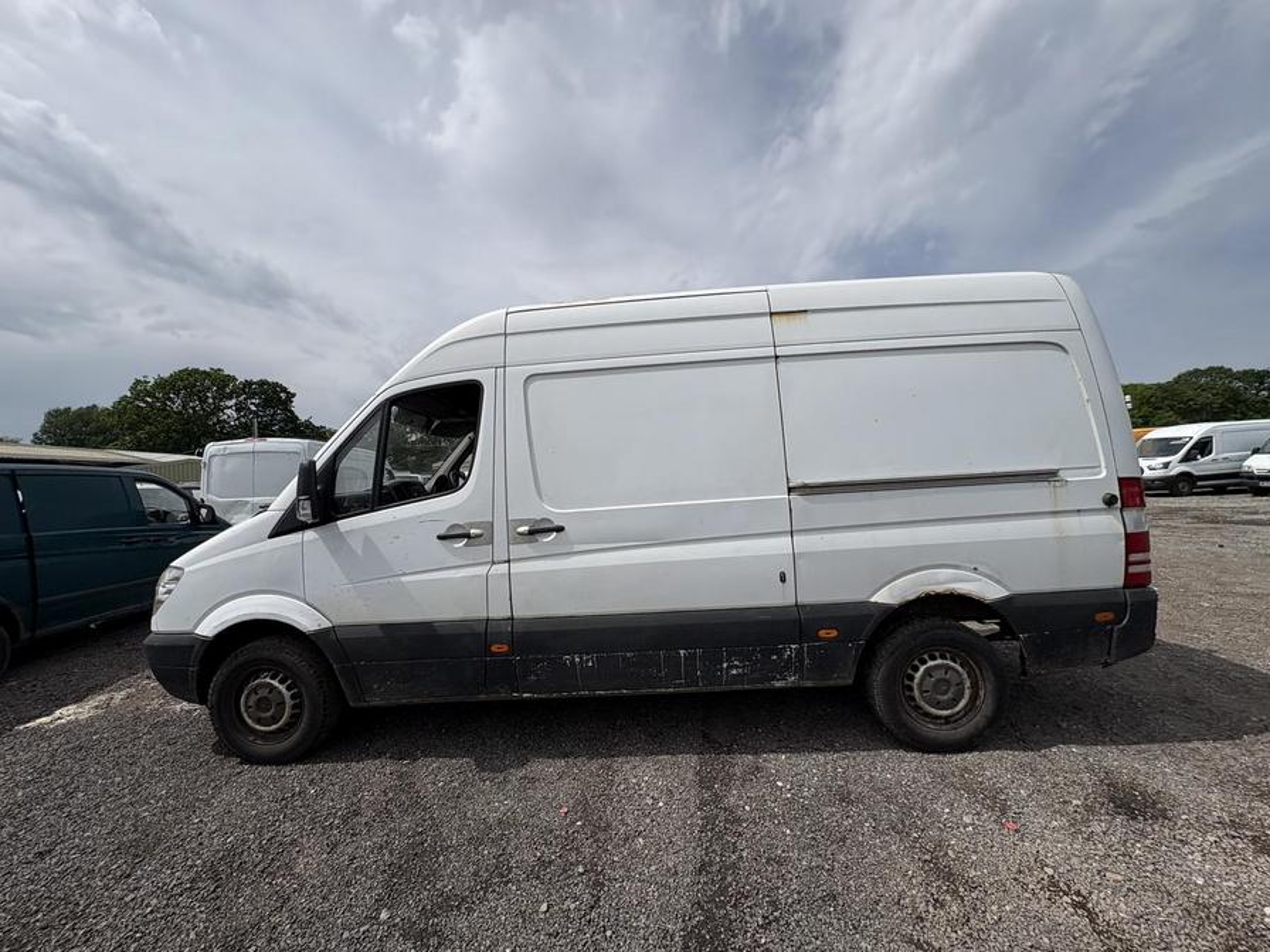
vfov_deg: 85.7
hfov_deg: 102.1
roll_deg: +4.9
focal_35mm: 14
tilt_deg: +7.0
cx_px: 635
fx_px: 514
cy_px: 476
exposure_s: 1/5263
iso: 50
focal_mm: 2.22
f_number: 2.2
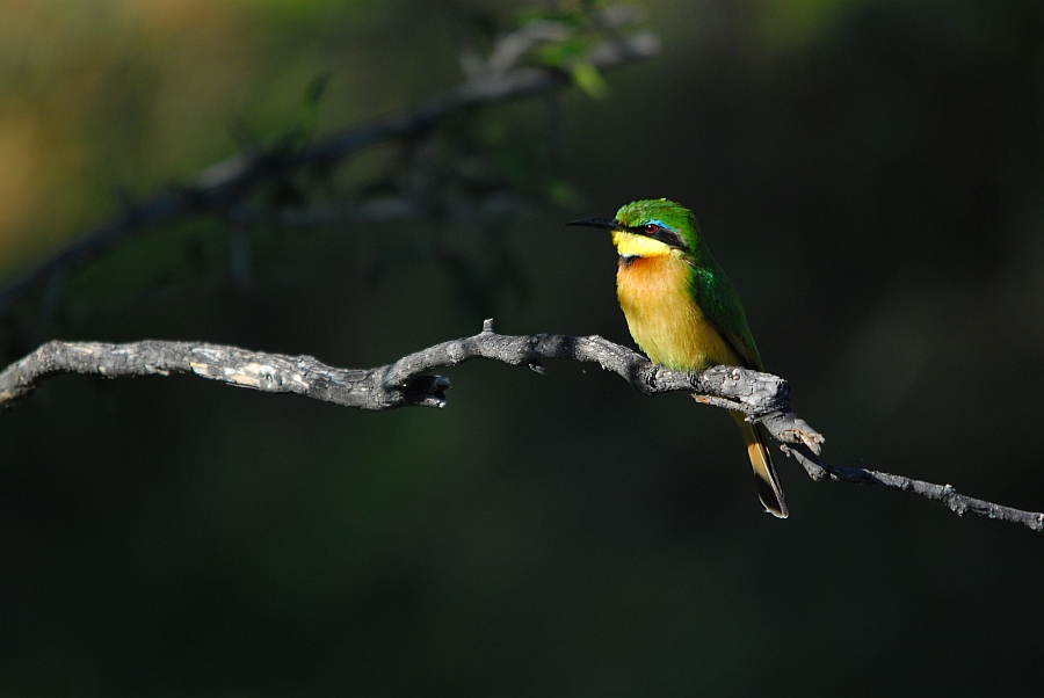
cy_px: 349
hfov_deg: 2.7
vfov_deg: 1.8
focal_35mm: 750
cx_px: 522
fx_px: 21771
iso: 400
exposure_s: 1/640
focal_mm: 500
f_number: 6.3
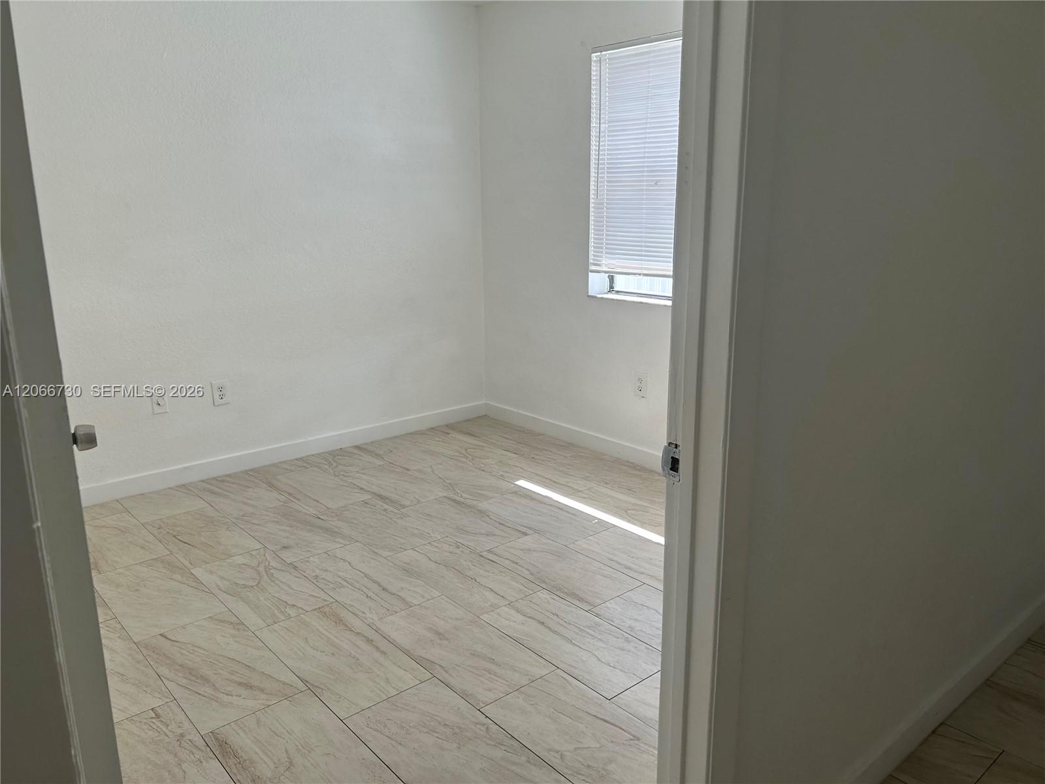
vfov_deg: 53.1
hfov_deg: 67.3
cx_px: 522
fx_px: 785
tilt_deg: -14.0
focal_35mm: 26
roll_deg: +1.3
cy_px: 392
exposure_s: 1/399
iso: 50
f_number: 1.5
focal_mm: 5.7
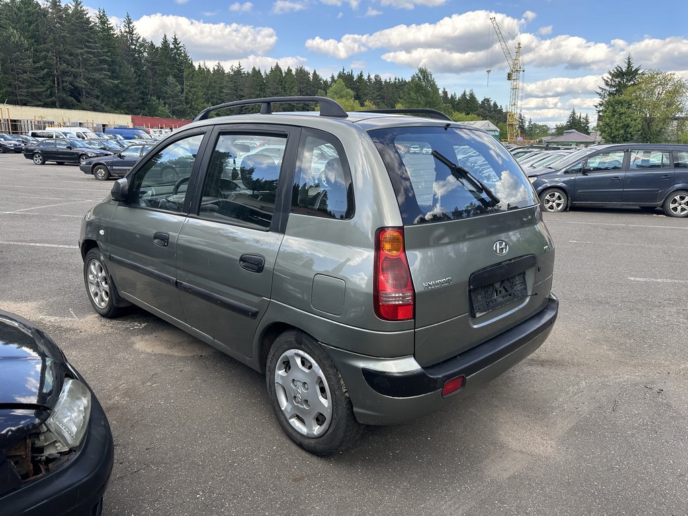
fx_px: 477
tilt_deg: -11.6
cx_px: 344
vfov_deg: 56.8
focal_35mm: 24
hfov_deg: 71.6
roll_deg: +0.2
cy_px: 258
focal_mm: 6.86
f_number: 1.78
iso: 80
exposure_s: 1/816
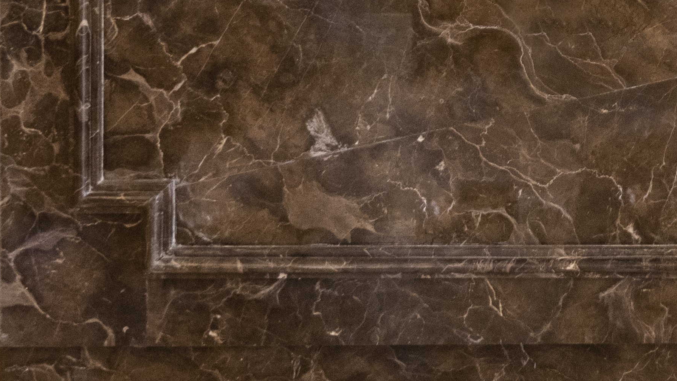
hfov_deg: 12.1
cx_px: 1042
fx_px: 3033
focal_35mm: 169
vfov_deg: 6.8
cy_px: -500
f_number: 5.6
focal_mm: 35
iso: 400
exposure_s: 1/8
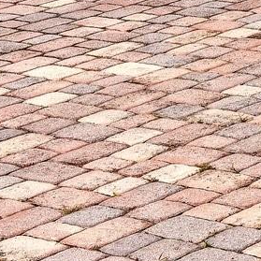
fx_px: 1595
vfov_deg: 8.7
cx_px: 721
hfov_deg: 8.2
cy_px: -317
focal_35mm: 187
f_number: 8
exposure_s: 1/640
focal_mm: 30
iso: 200
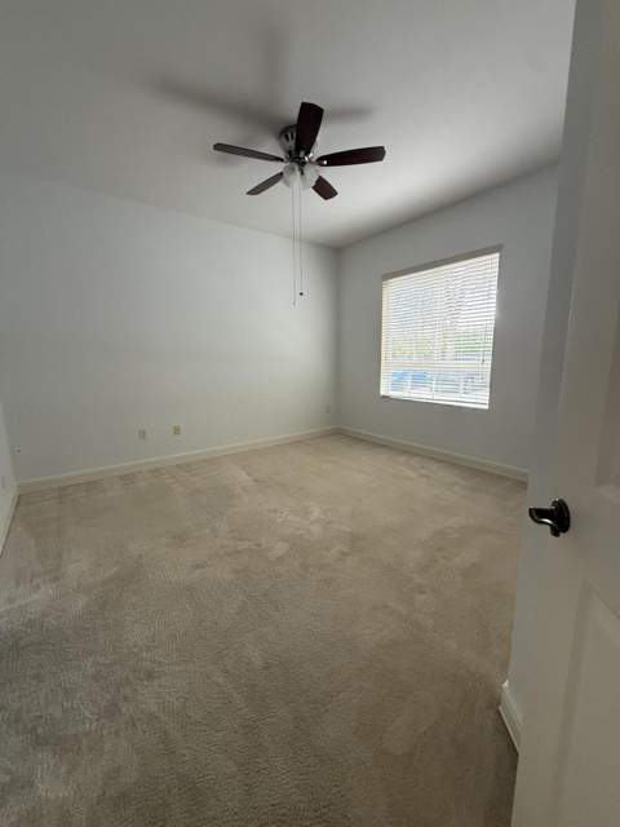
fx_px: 334
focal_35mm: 14
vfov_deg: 102.1
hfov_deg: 85.7
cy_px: 414
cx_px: 310
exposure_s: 1/99
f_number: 2.2
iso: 250
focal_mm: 2.22
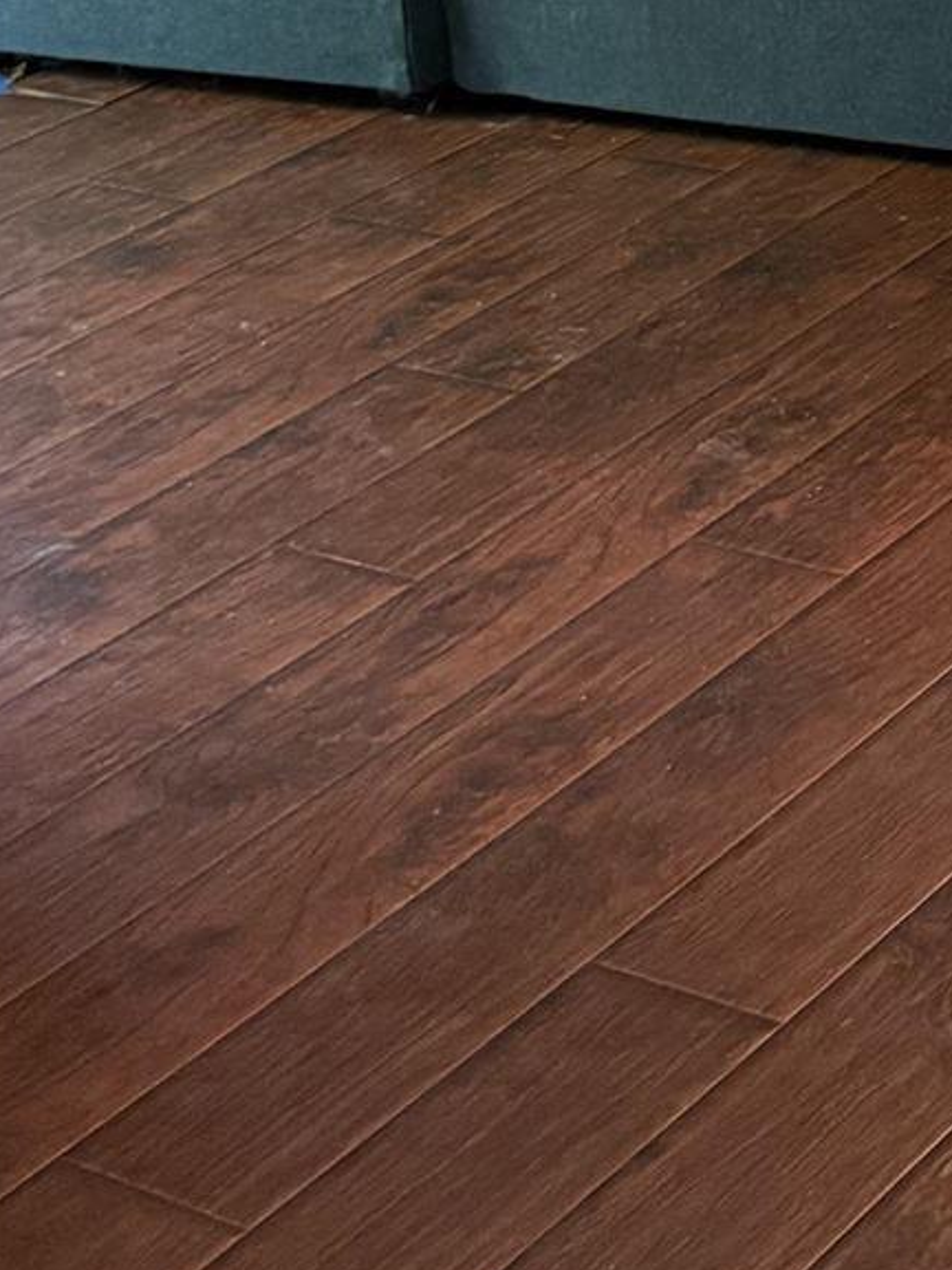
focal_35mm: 96
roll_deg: +2.9
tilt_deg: -10.5
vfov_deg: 18.3
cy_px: -606
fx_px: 3520
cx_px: 1496
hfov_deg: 14.2
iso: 500
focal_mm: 6.76
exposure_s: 1/60
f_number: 1.78
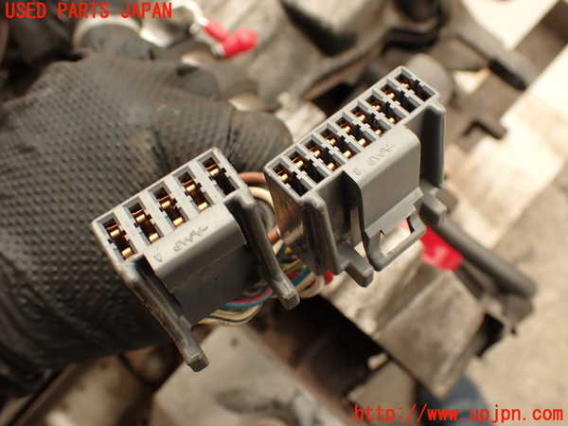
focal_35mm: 36
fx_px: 591
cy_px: 213
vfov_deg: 39.7
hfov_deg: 51.4
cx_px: 284
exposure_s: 1/80
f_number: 3.5
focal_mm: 6.37
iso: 100
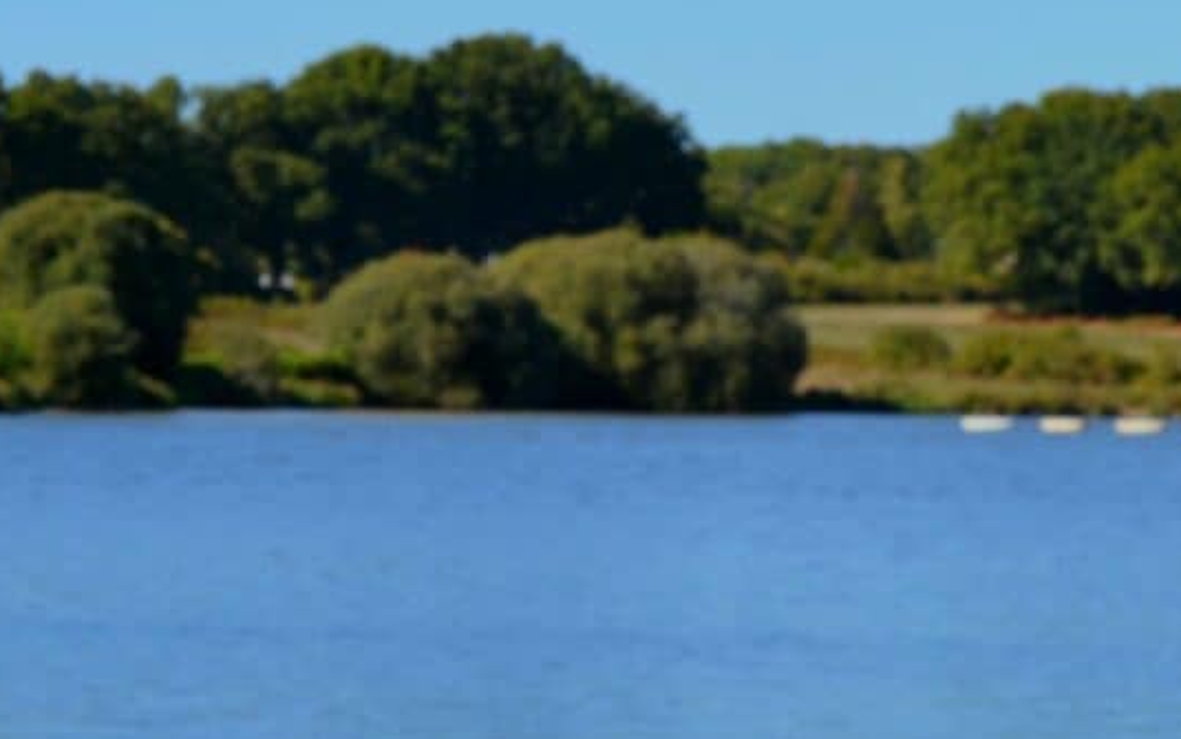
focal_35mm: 190
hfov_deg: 11.0
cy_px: 826
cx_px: 929
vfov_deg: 6.9
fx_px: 6119
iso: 100
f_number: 7.1
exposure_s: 1/200
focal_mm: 52
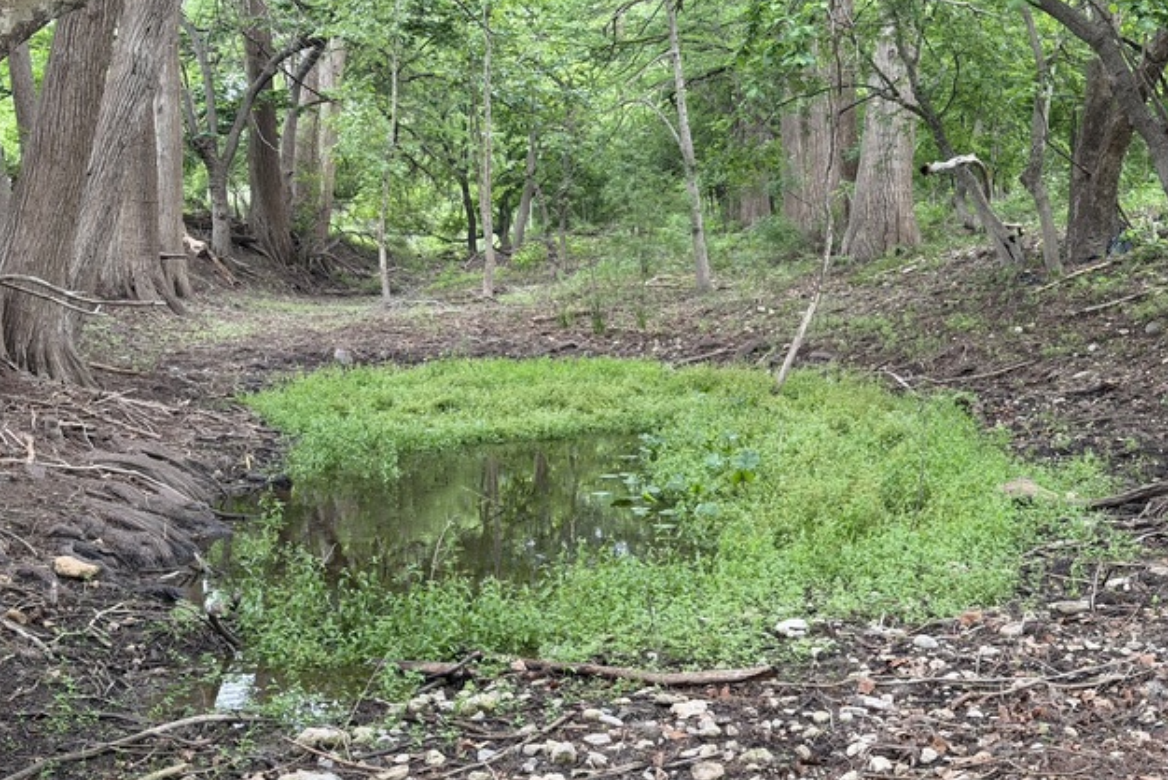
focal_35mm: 51
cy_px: 409
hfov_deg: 38.9
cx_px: 580
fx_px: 1655
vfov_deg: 26.5
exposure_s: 1/133
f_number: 1.78
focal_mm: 6.76
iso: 50
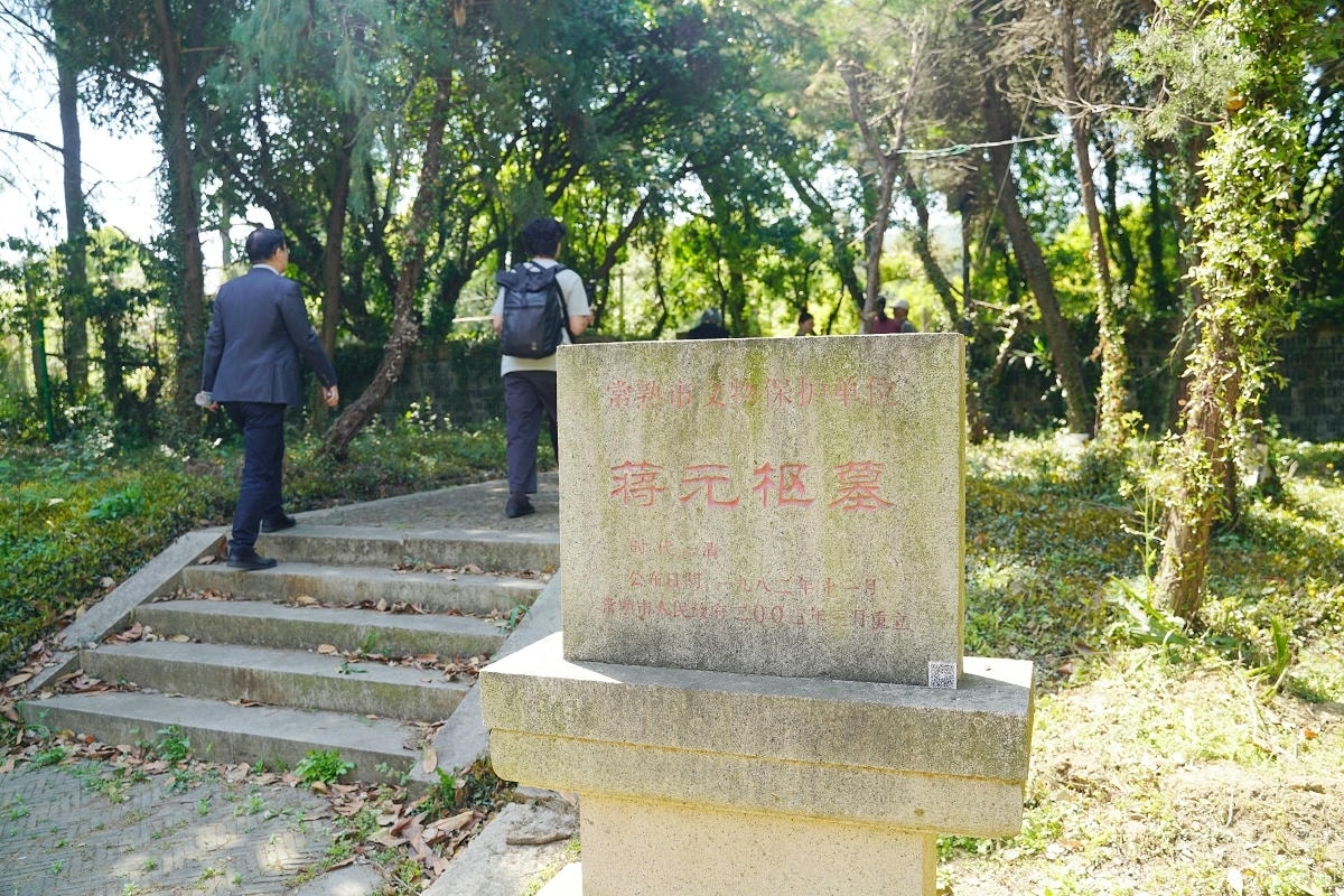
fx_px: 1045
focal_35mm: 28
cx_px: 672
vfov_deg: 46.4
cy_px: 448
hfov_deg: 65.5
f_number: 4
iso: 100
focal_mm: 28
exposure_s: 1/60
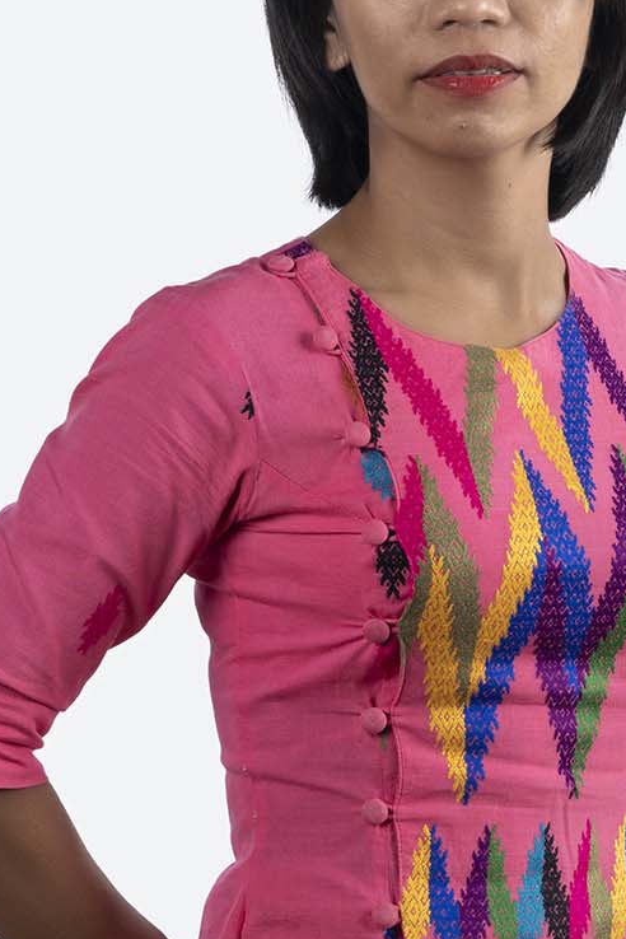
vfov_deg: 10.0
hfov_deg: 6.7
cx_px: 392
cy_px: 524
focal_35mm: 205
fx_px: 5347
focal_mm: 105
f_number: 9
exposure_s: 1/250
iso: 100
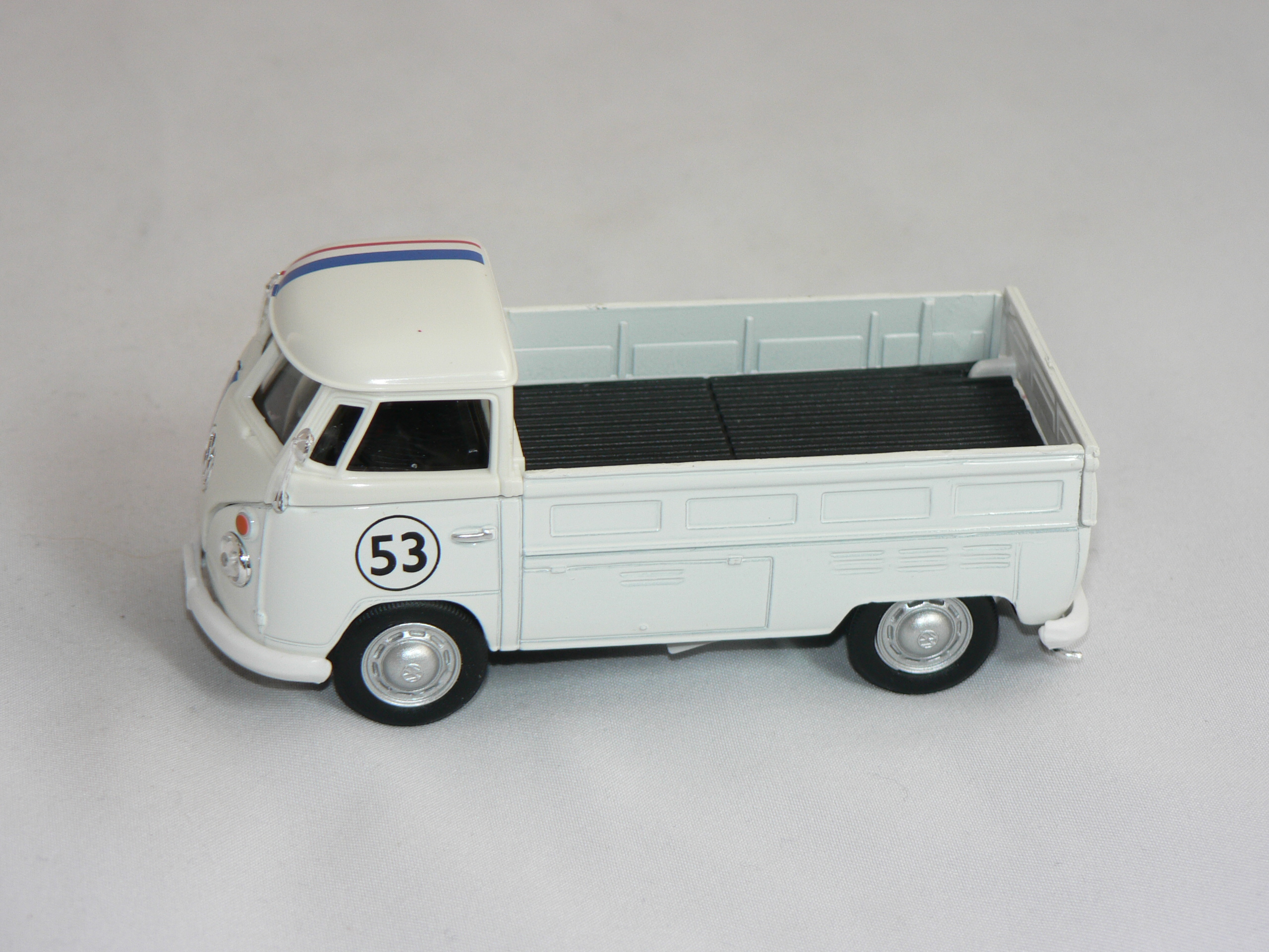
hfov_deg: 19.3
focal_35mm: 102
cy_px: 476
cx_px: 634
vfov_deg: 14.5
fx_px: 3739
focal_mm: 16.9
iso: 80
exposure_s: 1/80
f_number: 3.2
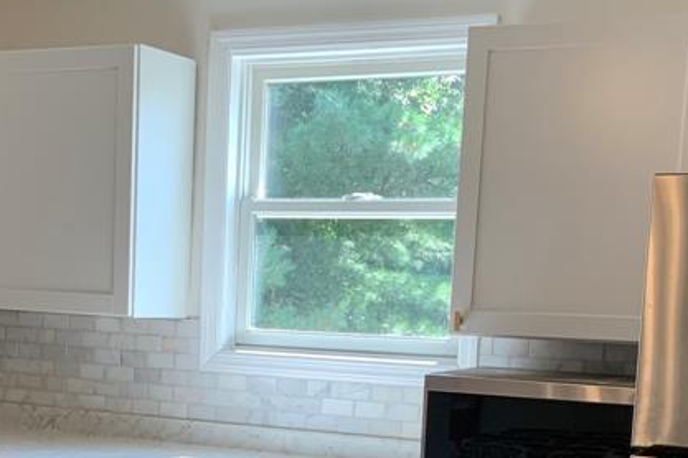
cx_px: 259
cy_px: 486
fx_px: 1414
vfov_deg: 17.9
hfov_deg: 27.3
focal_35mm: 74
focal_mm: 3
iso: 50
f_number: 1.8
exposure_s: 1/120
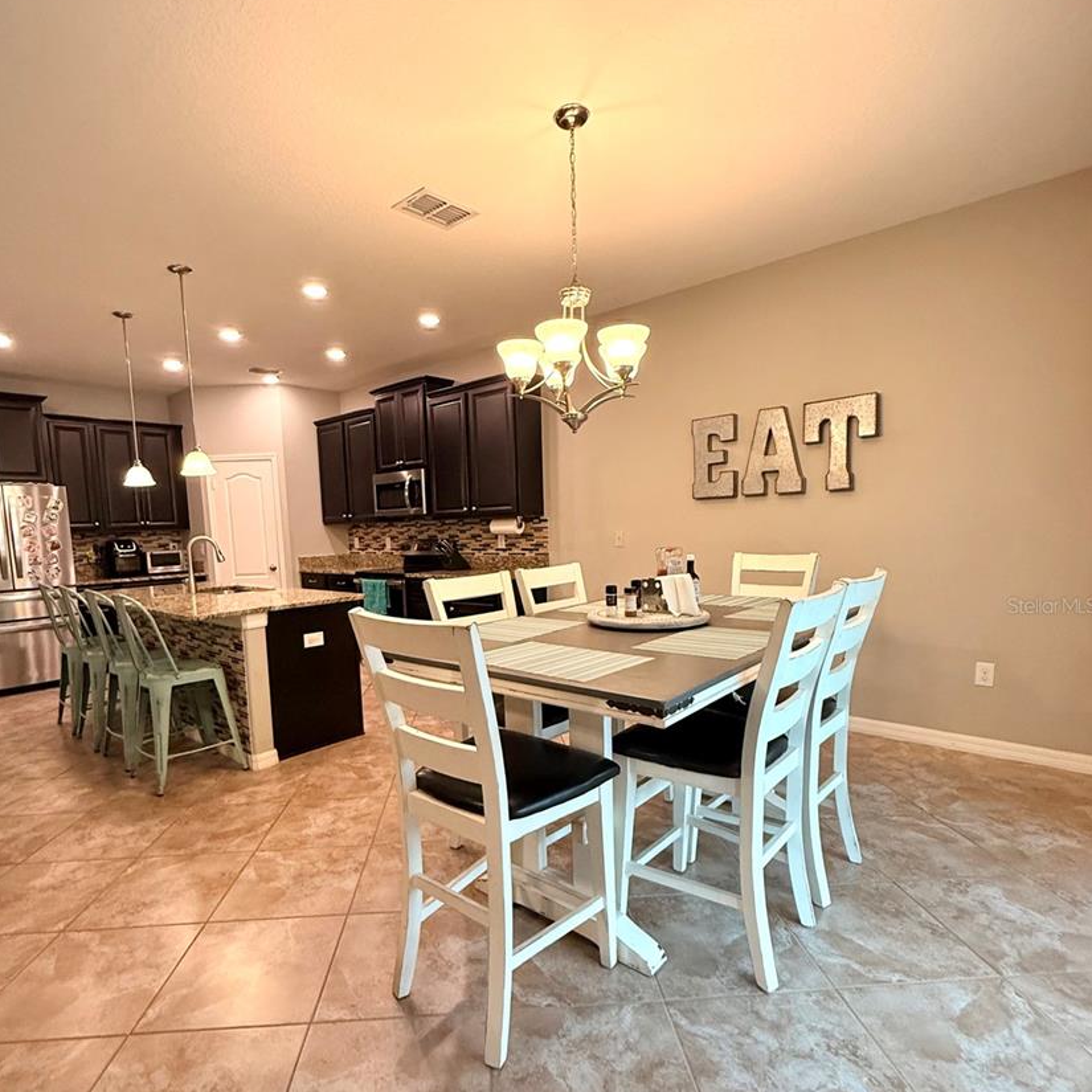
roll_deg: +1.5
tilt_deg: -5.3
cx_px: 506
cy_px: 605
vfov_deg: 80.4
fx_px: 642
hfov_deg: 80.6
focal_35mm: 18
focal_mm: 2.22
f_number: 2.2
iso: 500
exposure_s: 1/120
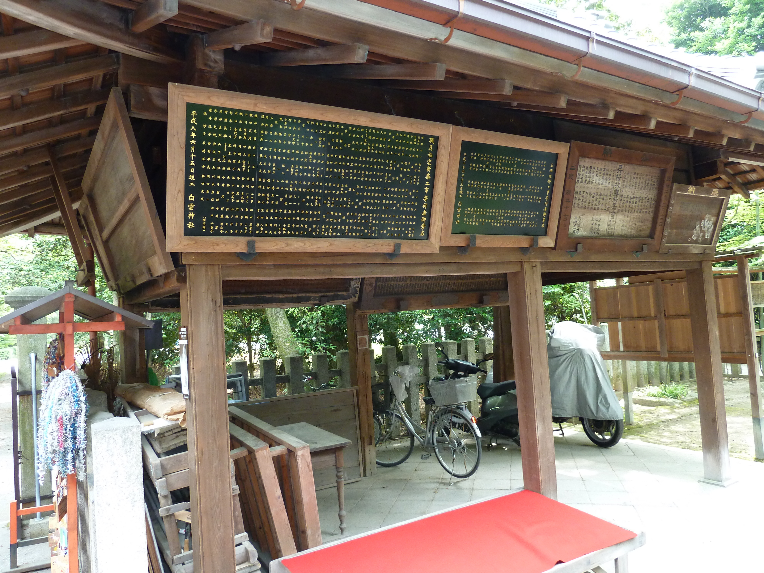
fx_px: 552
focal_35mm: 25
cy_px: 286
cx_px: 382
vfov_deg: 54.9
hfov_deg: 69.4
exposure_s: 1/30
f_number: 3.3
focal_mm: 4.1
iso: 200
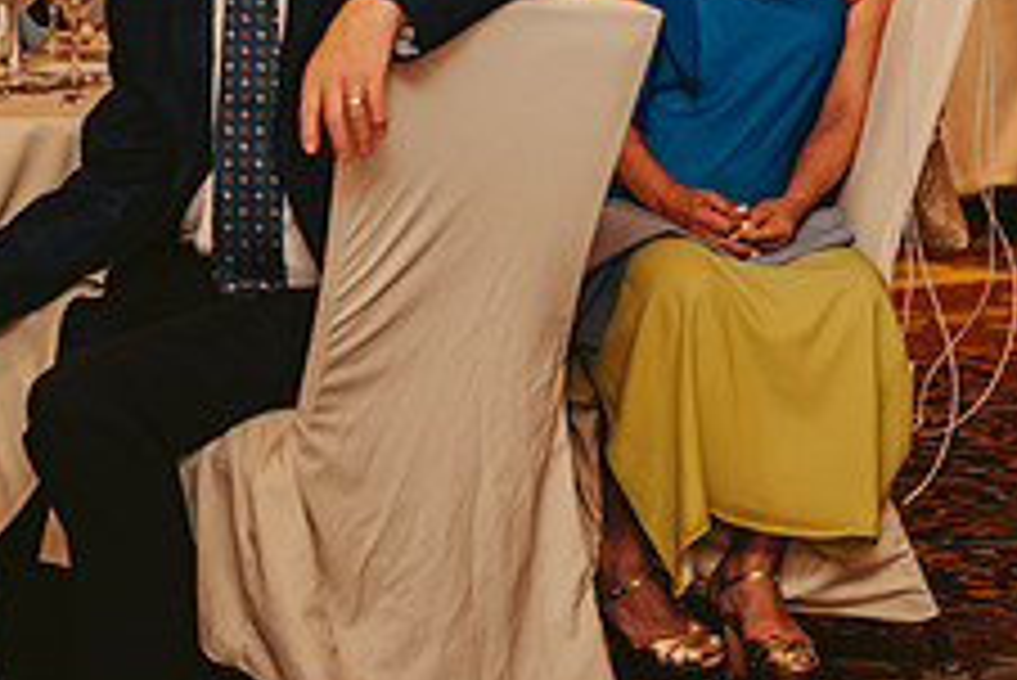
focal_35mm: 269
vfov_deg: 5.1
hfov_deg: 7.6
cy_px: 11
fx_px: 7604
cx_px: 963
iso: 800
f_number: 2.8
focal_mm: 105
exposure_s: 1/60
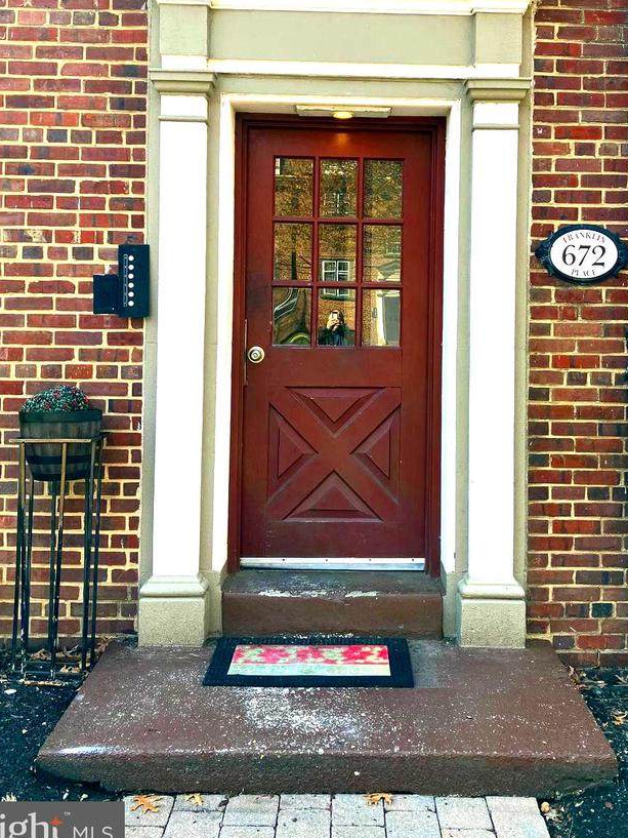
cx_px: 360
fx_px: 895
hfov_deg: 38.6
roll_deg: -0.3
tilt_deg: +1.7
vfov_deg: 49.6
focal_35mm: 37
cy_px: 307
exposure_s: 1/135
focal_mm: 3.99
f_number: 1.8
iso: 20
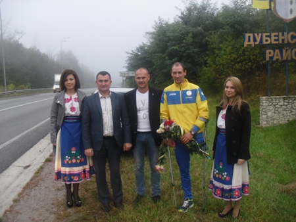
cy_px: 111
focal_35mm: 36
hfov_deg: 51.3
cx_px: 148
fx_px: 308
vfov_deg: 39.7
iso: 100
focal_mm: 6.3
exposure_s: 1/100
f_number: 3.1
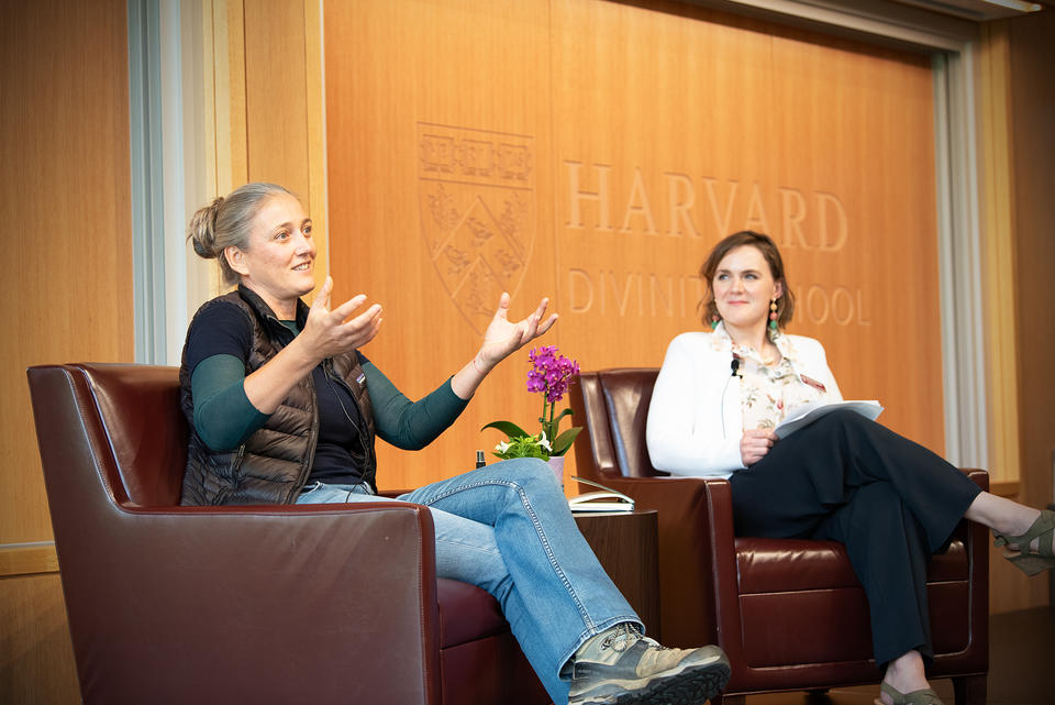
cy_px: 352
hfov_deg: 28.8
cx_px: 528
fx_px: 2052
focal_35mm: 70
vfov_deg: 19.5
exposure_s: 1/400
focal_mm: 70
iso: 1250
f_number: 3.5
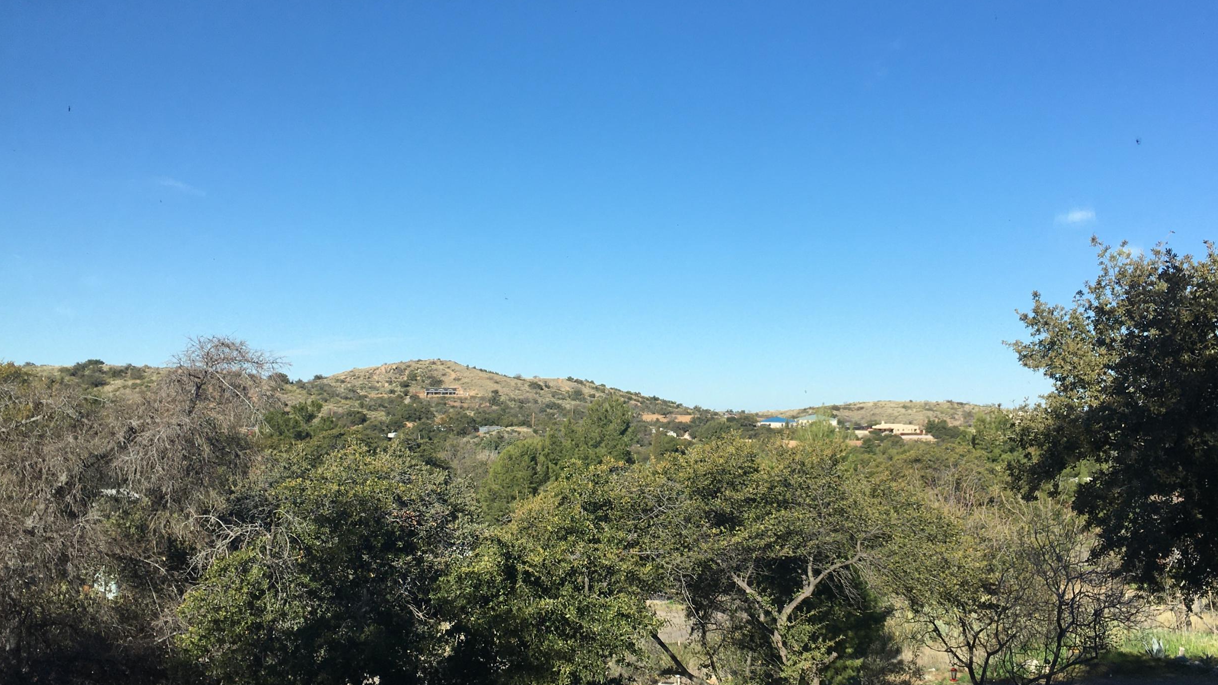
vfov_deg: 30.4
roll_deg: -0.9
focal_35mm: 39
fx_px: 1260
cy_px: 350
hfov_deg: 51.6
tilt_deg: +3.5
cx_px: 653
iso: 25
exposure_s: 1/1399
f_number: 2.2
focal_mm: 4.15
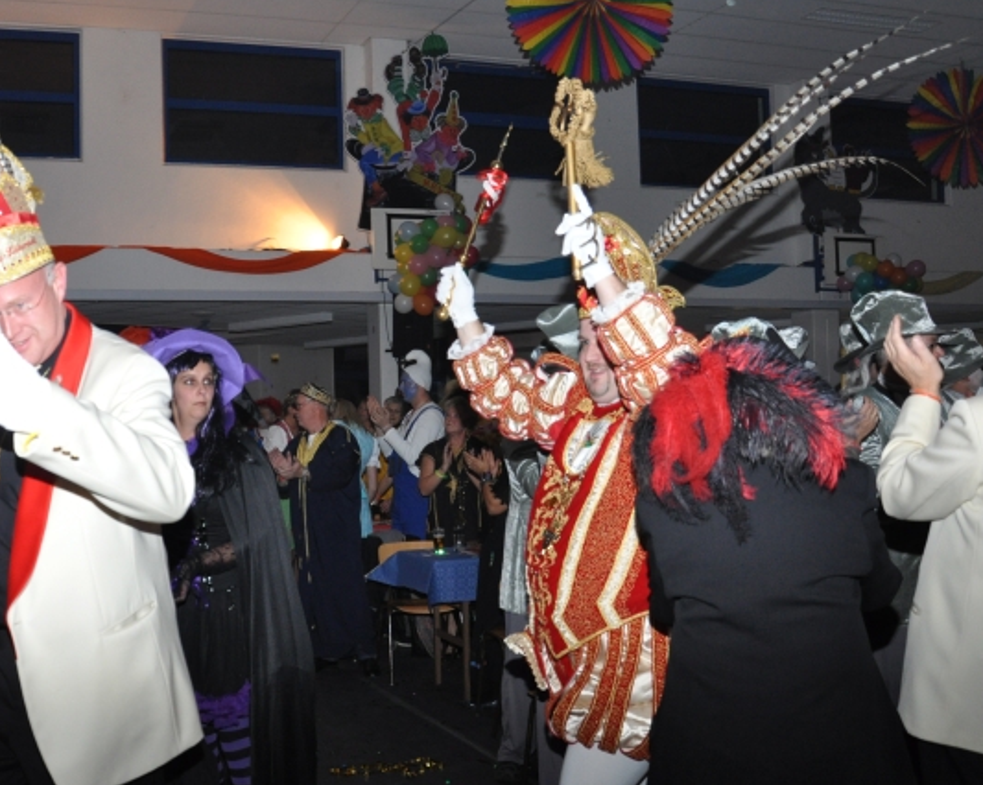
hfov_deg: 47.0
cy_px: 406
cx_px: 306
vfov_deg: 39.1
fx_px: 1105
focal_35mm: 38
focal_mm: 18
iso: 800
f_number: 5.6
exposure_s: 1/60
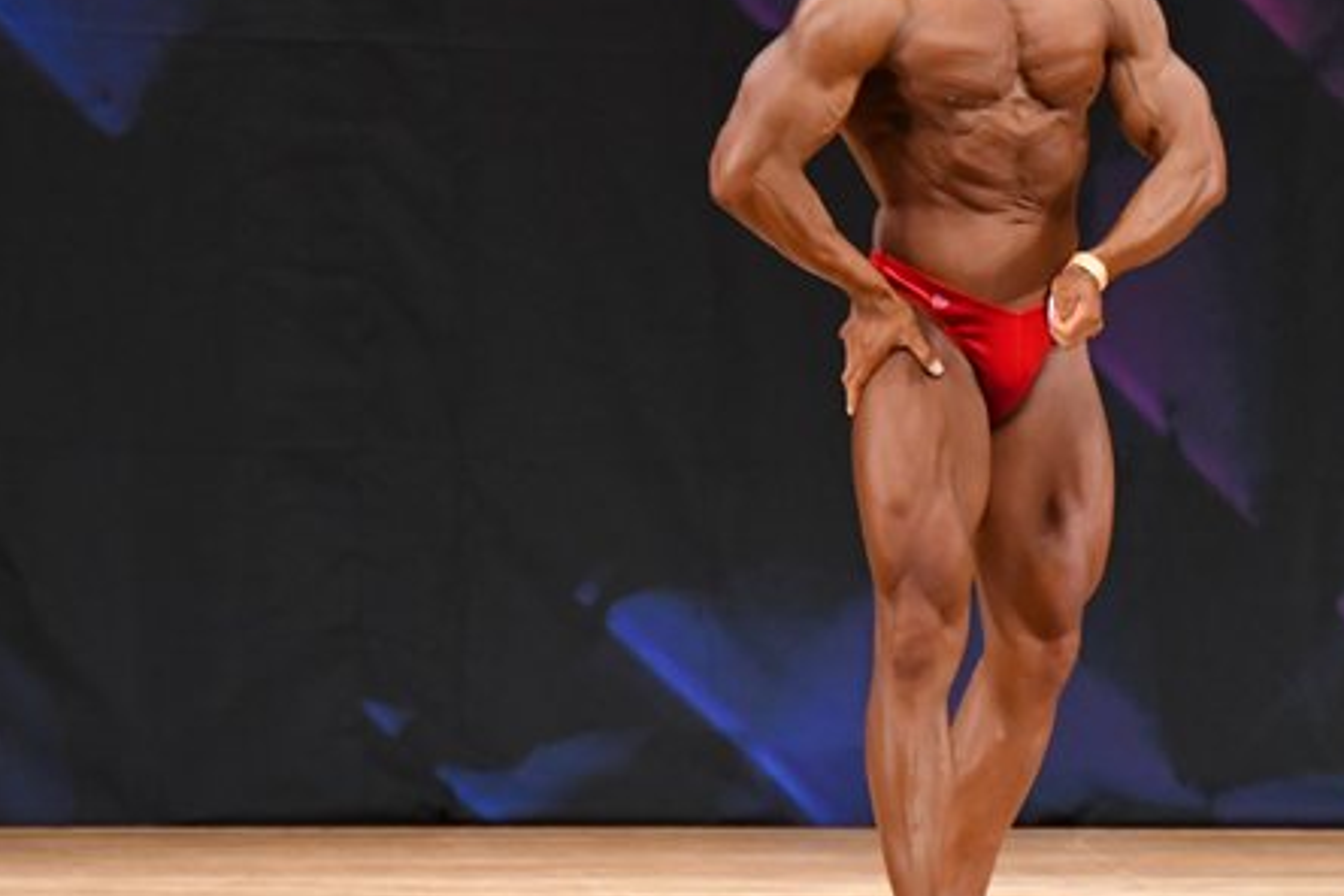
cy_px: 394
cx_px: 1100
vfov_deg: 2.9
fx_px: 17583
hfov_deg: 4.4
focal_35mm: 471
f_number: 5.6
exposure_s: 1/400
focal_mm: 180
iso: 3200
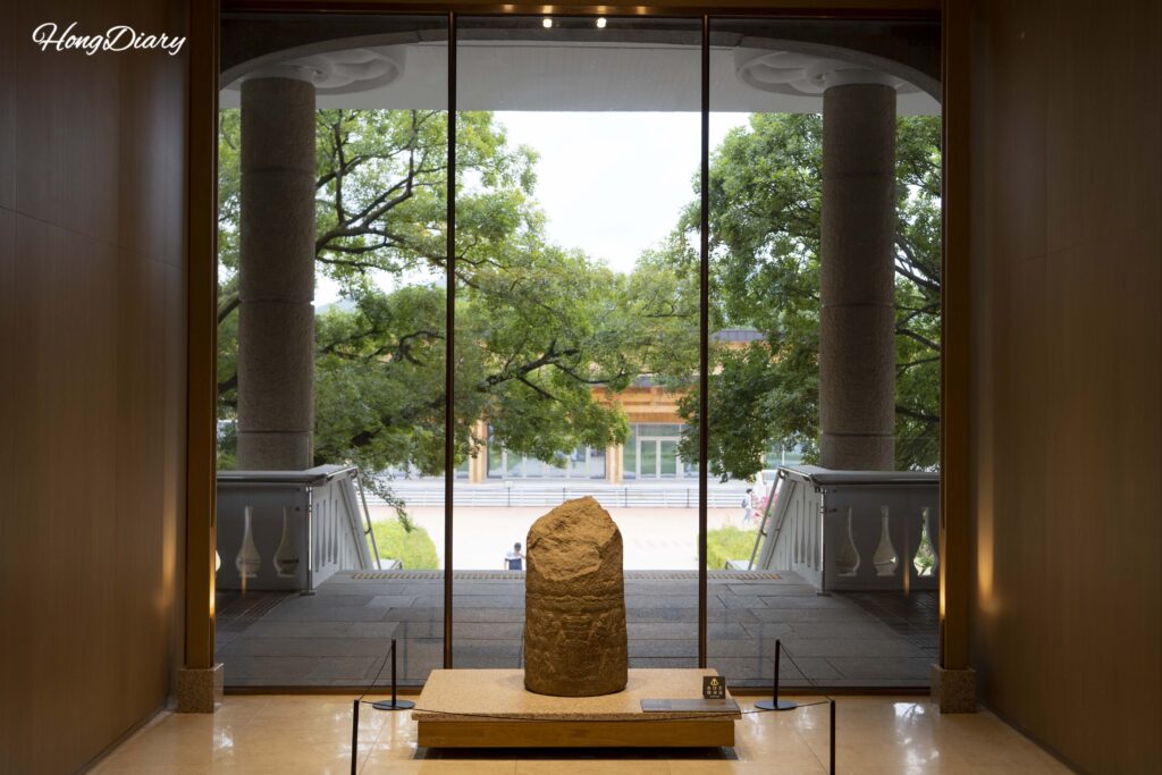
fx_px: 1388
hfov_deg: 45.4
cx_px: 581
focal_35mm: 43
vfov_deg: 31.2
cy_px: 388
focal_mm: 43
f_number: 5.6
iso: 400
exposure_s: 1/60
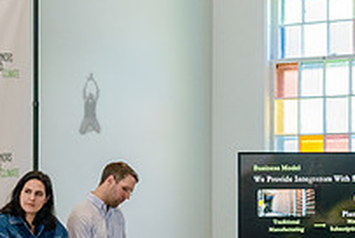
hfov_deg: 15.1
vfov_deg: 10.1
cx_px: 89
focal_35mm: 135
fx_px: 1333
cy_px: 272
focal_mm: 45
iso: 4000
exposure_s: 1/320
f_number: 4
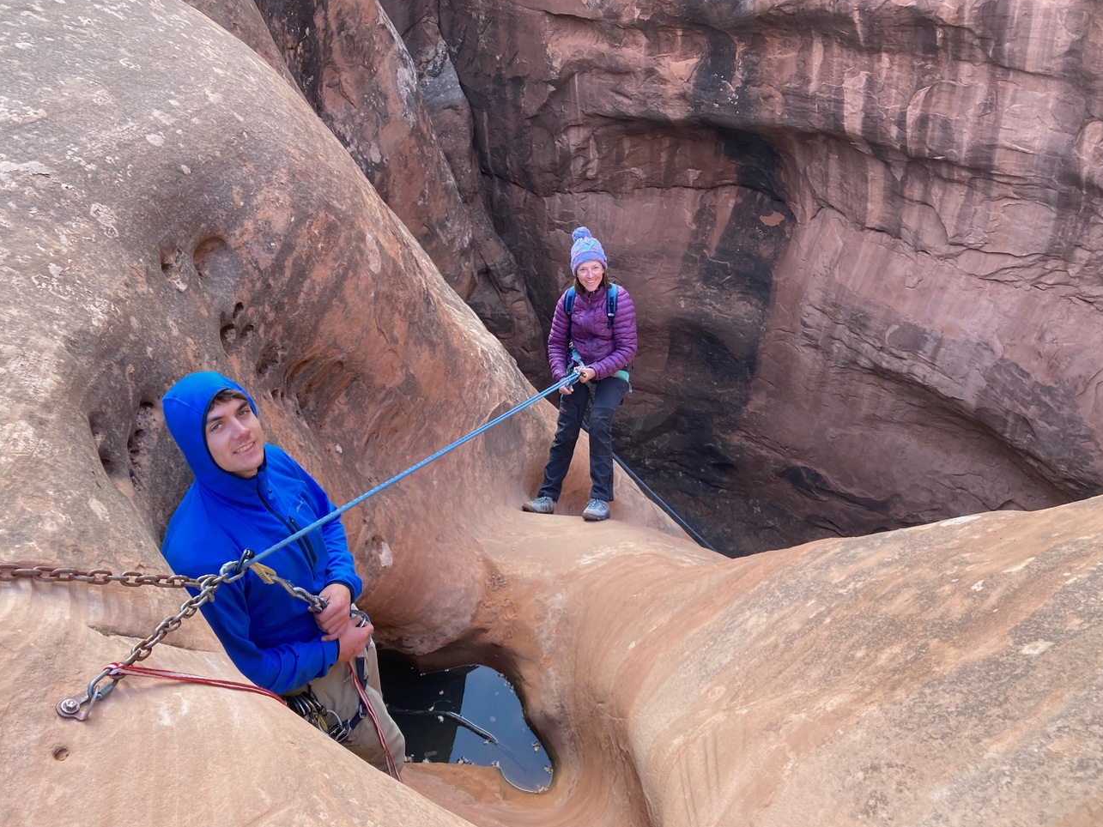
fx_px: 924
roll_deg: +7.0
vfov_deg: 48.2
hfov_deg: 61.7
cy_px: 403
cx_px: 541
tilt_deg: -40.6
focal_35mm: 29
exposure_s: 1/121
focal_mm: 3.99
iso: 40
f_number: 1.8
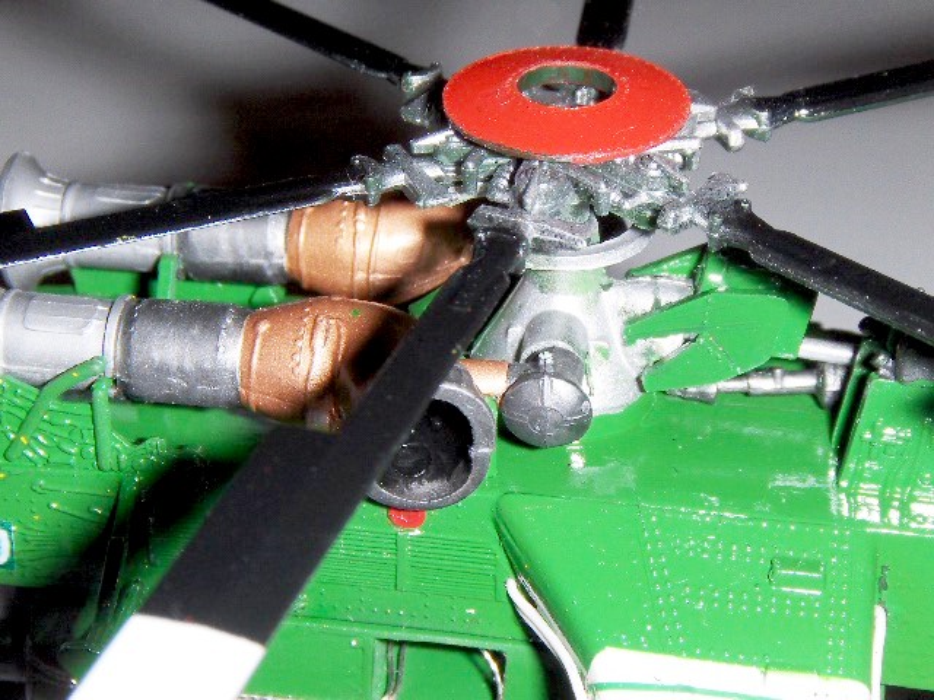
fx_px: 2024
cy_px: 350
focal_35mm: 75
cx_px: 467
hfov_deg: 26.0
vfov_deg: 19.6
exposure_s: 1/90
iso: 100
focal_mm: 12
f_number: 5.7
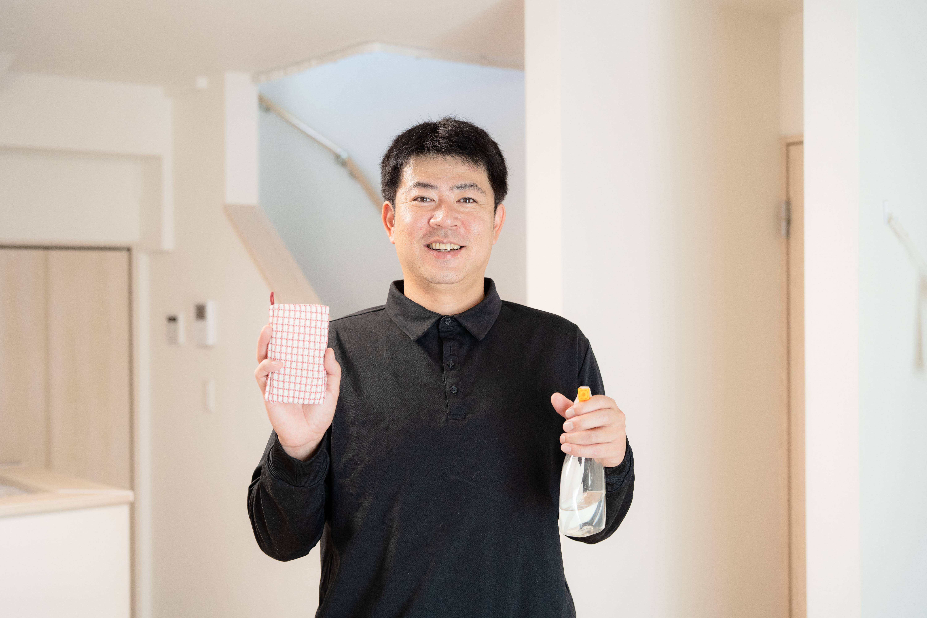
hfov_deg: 39.6
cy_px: 309
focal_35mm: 50
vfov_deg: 27.0
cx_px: 464
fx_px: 1287
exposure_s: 1/125
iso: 1600
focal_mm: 50
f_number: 2.8
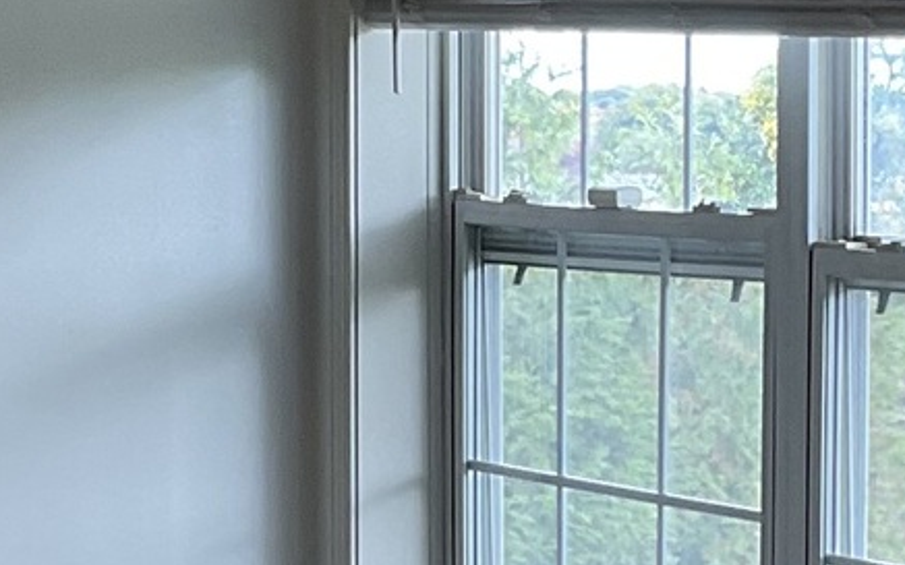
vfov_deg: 8.1
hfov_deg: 12.9
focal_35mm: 162
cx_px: 472
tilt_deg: -5.0
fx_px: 3995
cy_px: 517
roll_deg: +0.2
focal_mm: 3
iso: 40
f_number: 1.8
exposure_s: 1/60
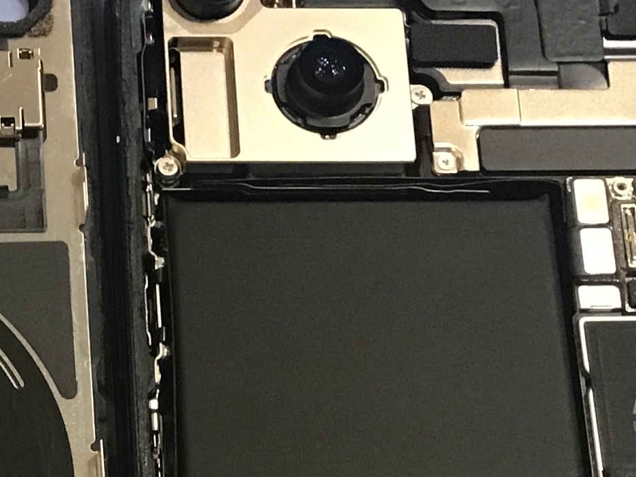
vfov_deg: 13.3
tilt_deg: -71.2
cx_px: 60
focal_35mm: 108
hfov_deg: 17.9
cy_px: 584
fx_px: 1985
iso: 160
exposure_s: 1/30
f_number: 2.4
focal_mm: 3.3
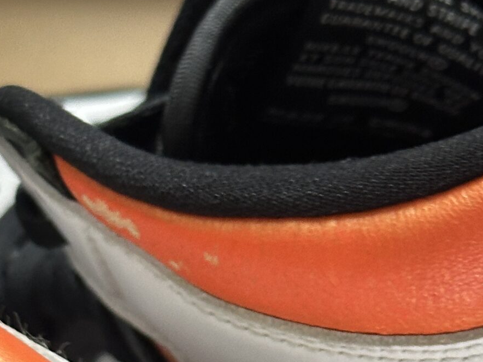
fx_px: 1939
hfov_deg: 14.2
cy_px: 446
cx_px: 293
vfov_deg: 10.5
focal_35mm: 139
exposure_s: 1/33
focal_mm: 6.86
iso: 200
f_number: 1.78
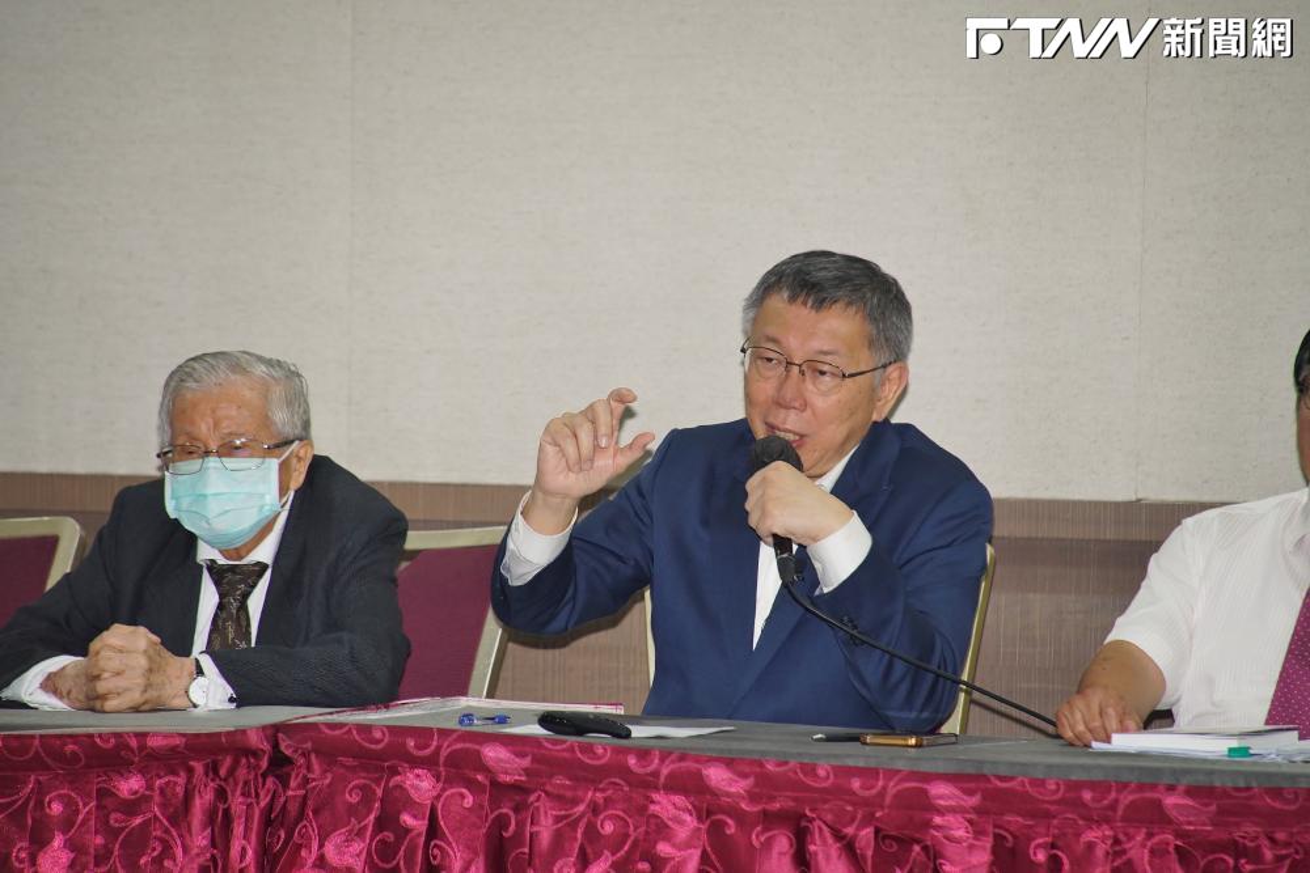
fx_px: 10917
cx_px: 655
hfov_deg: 6.9
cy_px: 436
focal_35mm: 300
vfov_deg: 4.6
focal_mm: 300
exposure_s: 1/125
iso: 1600
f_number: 6.3
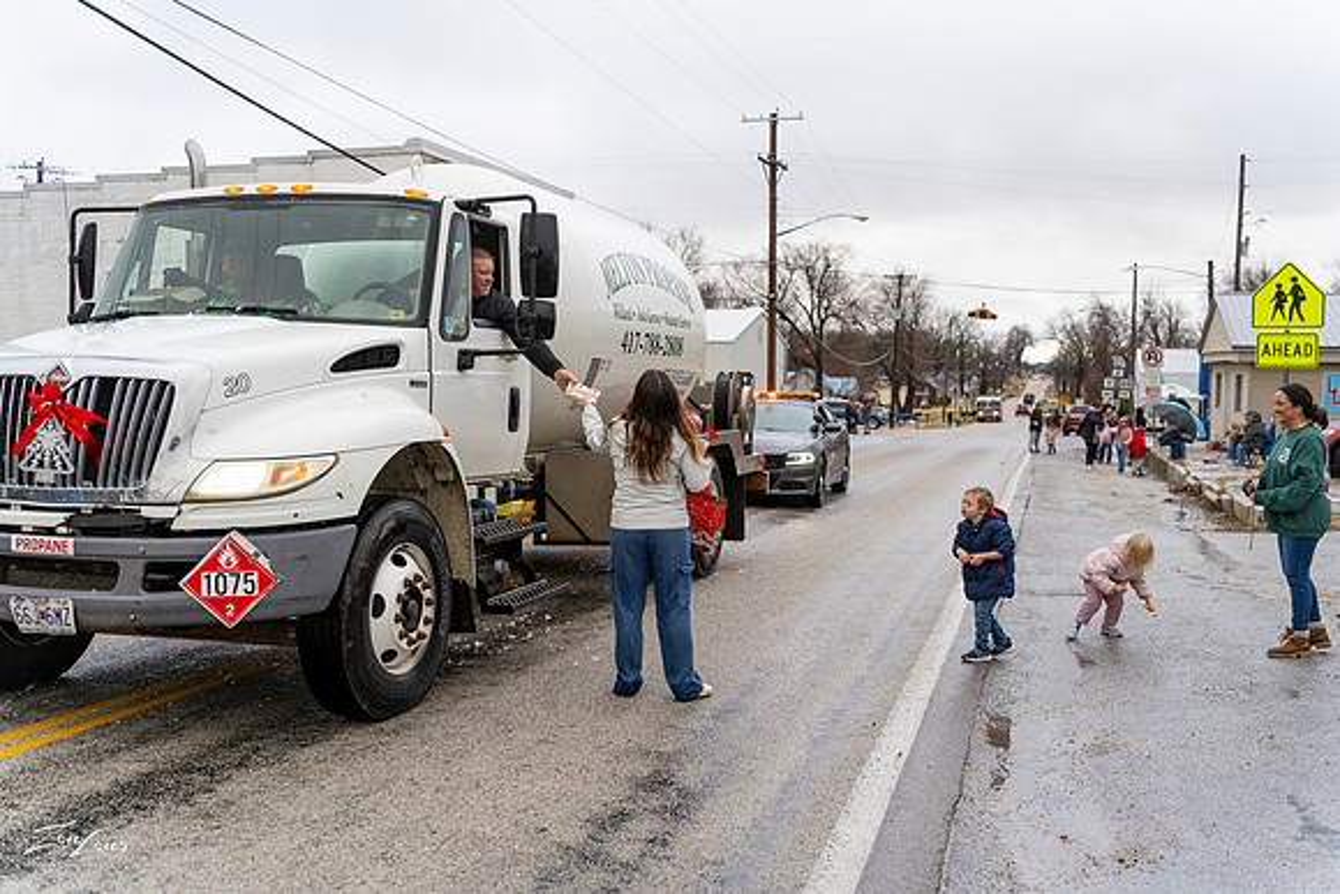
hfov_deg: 54.4
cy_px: 447
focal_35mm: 35
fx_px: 1303
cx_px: 670
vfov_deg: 37.9
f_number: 2.8
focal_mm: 35
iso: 200
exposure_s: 1/640
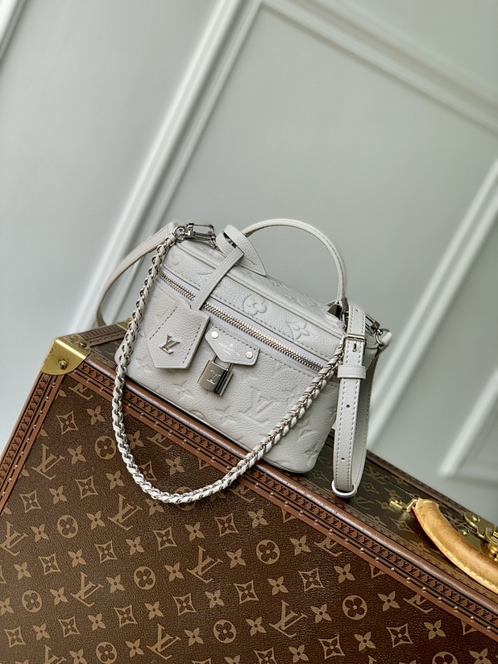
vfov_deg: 36.8
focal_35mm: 52
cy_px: 332
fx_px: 997
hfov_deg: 28.0
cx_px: 249
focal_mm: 6
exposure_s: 1/203
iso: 16
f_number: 2.4
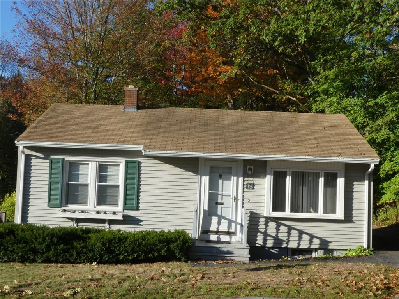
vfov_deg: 29.1
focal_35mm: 50
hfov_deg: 38.2
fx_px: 576
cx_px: 200
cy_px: 150
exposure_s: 1/125
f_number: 7.1
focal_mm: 9
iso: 80
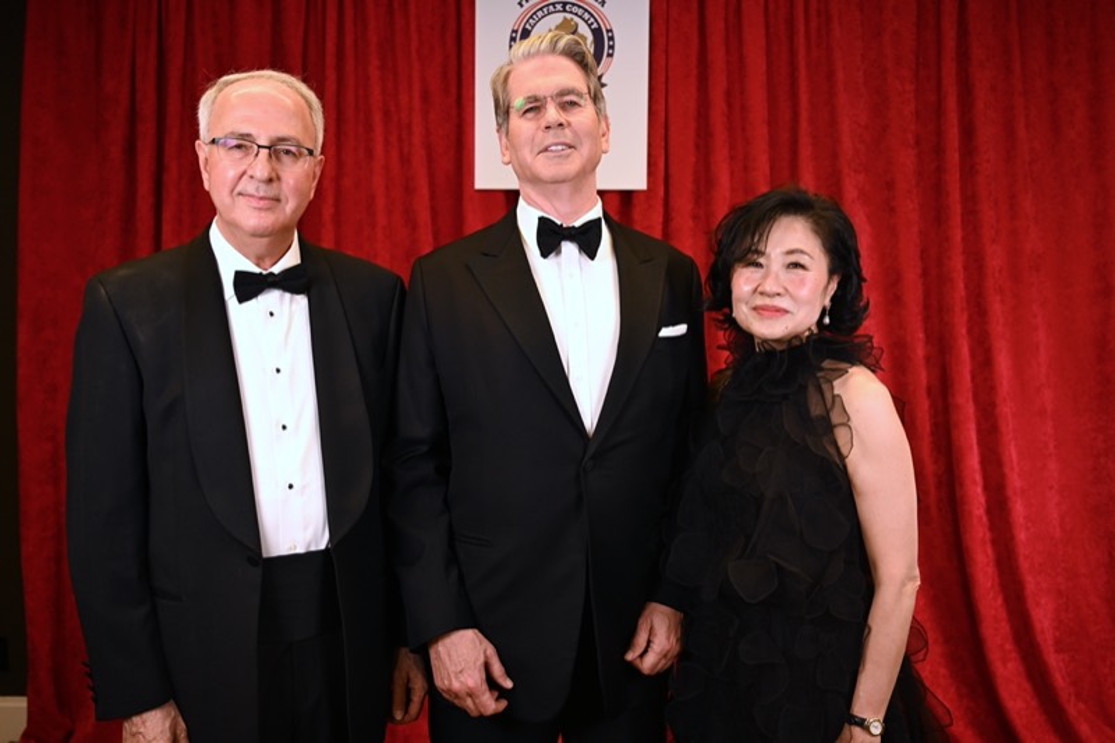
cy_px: 372
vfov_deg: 39.4
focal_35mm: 34
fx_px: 1037
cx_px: 558
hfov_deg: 56.5
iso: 640
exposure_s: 1/125
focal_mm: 33.5
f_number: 4
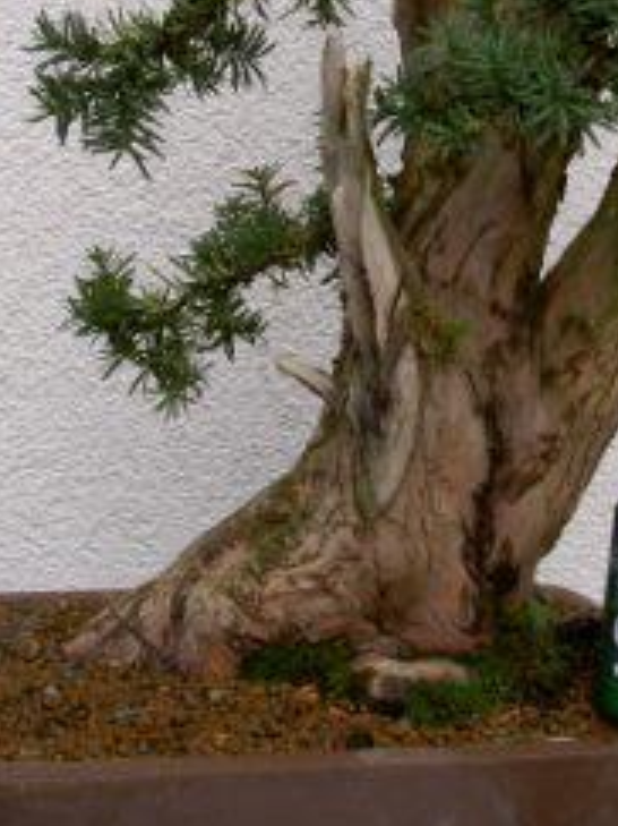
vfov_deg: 26.7
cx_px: 401
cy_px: 211
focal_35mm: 72
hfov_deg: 20.4
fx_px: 1715
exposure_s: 1/167
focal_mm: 8
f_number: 4.7
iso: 100
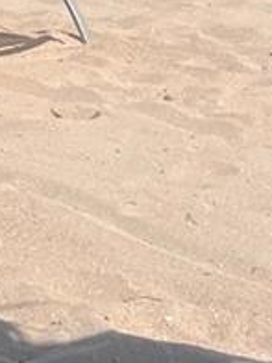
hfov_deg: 8.7
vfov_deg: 11.5
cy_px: -298
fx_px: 1666
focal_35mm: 159
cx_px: -333
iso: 50
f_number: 1.5
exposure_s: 1/8696
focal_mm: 5.7
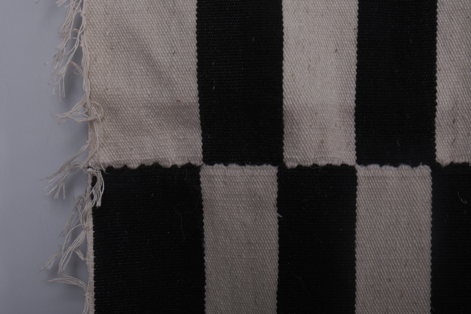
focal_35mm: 83
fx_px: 1086
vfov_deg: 16.5
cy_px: 157
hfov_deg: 24.5
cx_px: 236
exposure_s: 1/160
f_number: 14
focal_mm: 55
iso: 160
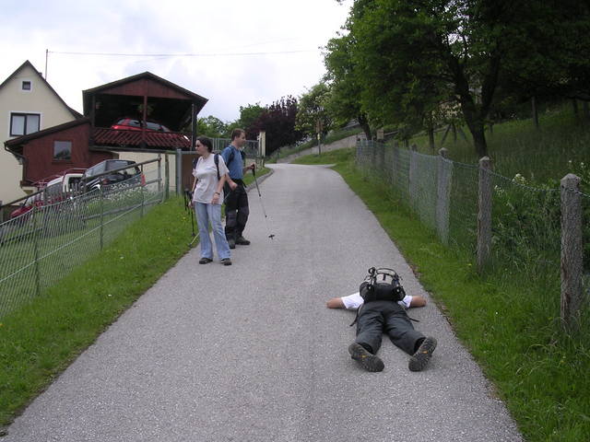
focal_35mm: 38
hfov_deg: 49.0
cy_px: 221
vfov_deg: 37.7
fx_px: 648
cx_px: 295
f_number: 5.6
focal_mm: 5.8
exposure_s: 1/243
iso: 100
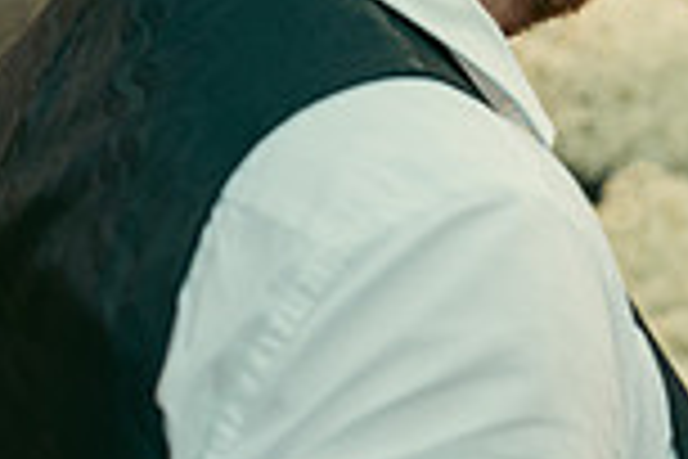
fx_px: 5083
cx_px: 648
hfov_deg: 7.7
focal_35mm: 266
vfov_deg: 5.2
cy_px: 205
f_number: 3.2
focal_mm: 70
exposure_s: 1/160
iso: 250
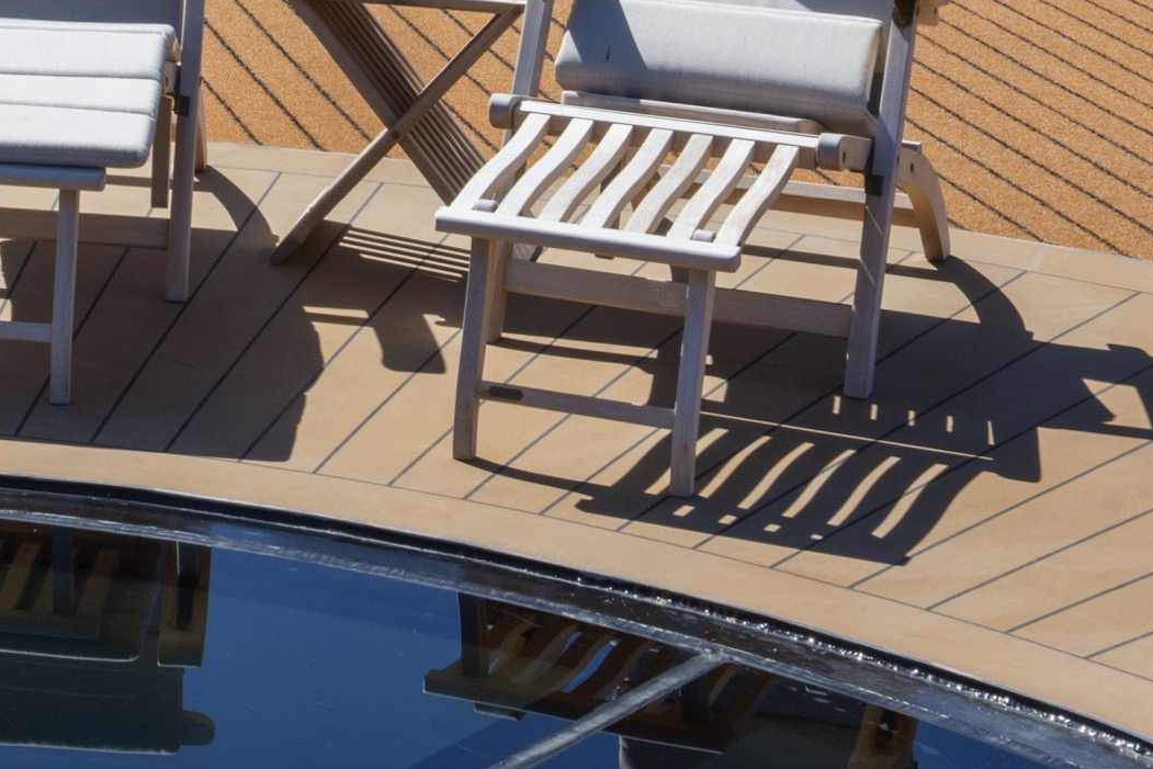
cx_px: -431
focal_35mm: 120
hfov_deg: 16.0
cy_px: -581
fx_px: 3840
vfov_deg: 10.8
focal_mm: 31.5
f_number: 16
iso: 320
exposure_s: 1/160
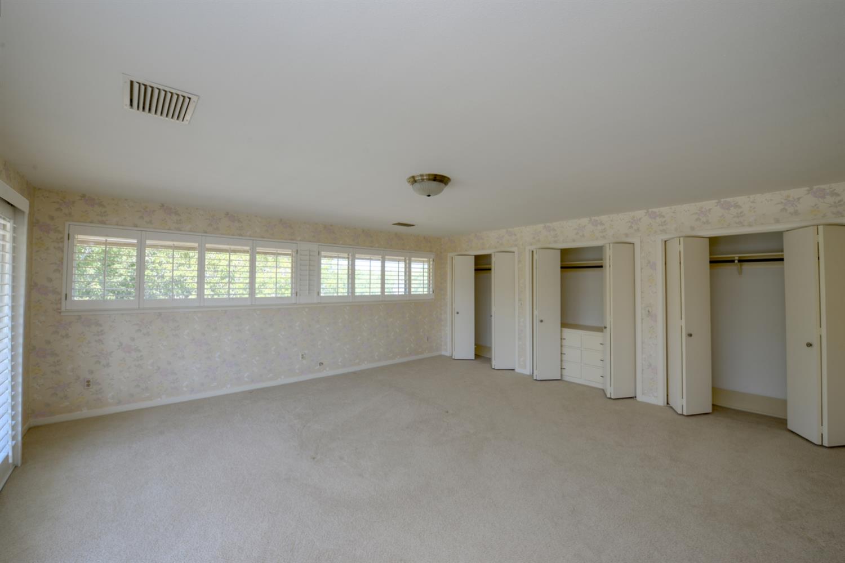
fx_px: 329
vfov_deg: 81.2
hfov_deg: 104.3
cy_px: 282
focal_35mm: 14
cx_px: 422
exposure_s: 1/30
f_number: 10
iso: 400
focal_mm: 14
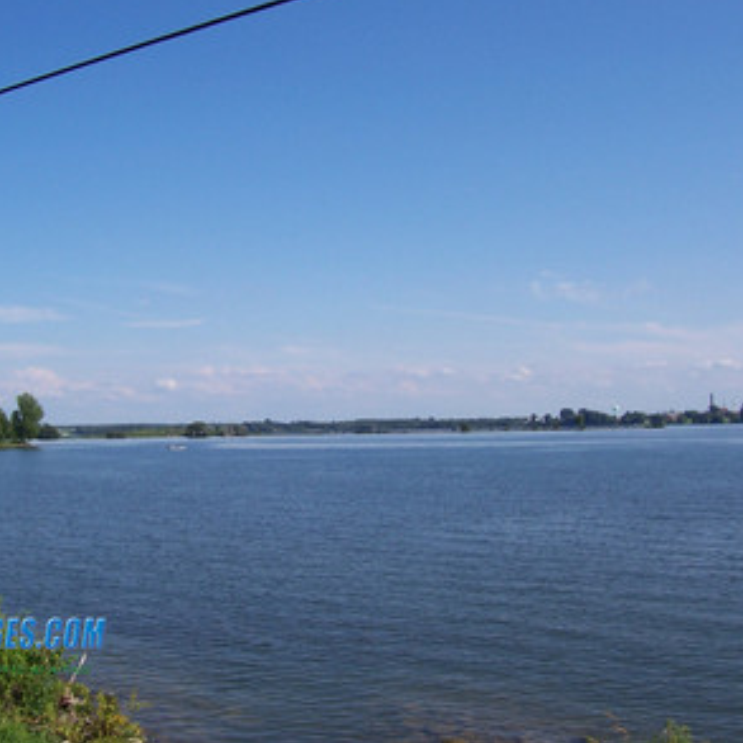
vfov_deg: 40.9
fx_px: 996
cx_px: 281
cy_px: 365
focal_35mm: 41
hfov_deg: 40.7
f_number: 5.6
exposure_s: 1/500
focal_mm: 5.6
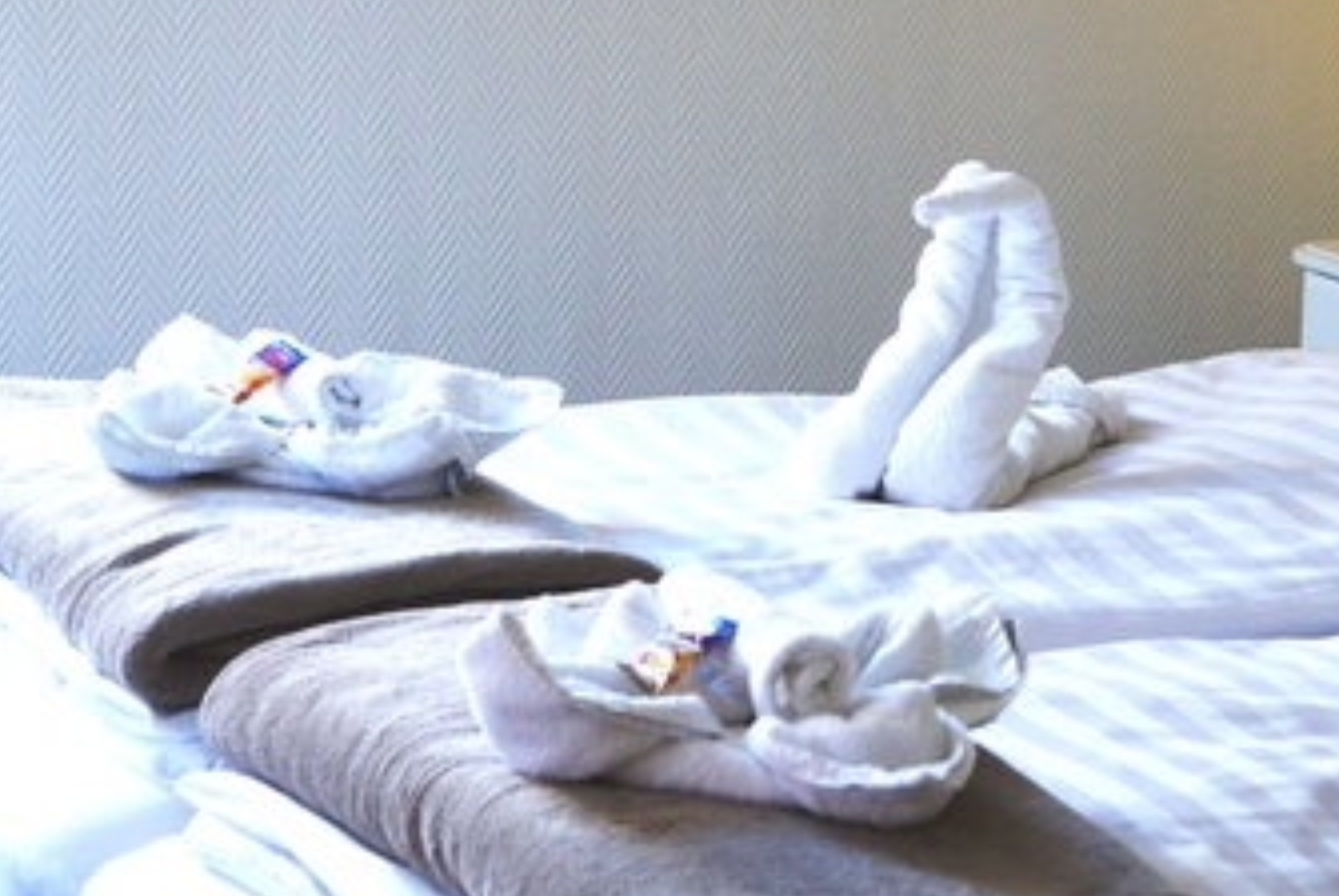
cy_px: 86
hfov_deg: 16.3
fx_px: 4660
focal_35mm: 125
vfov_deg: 10.9
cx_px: 935
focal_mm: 35
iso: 250
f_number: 4.5
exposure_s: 1/60
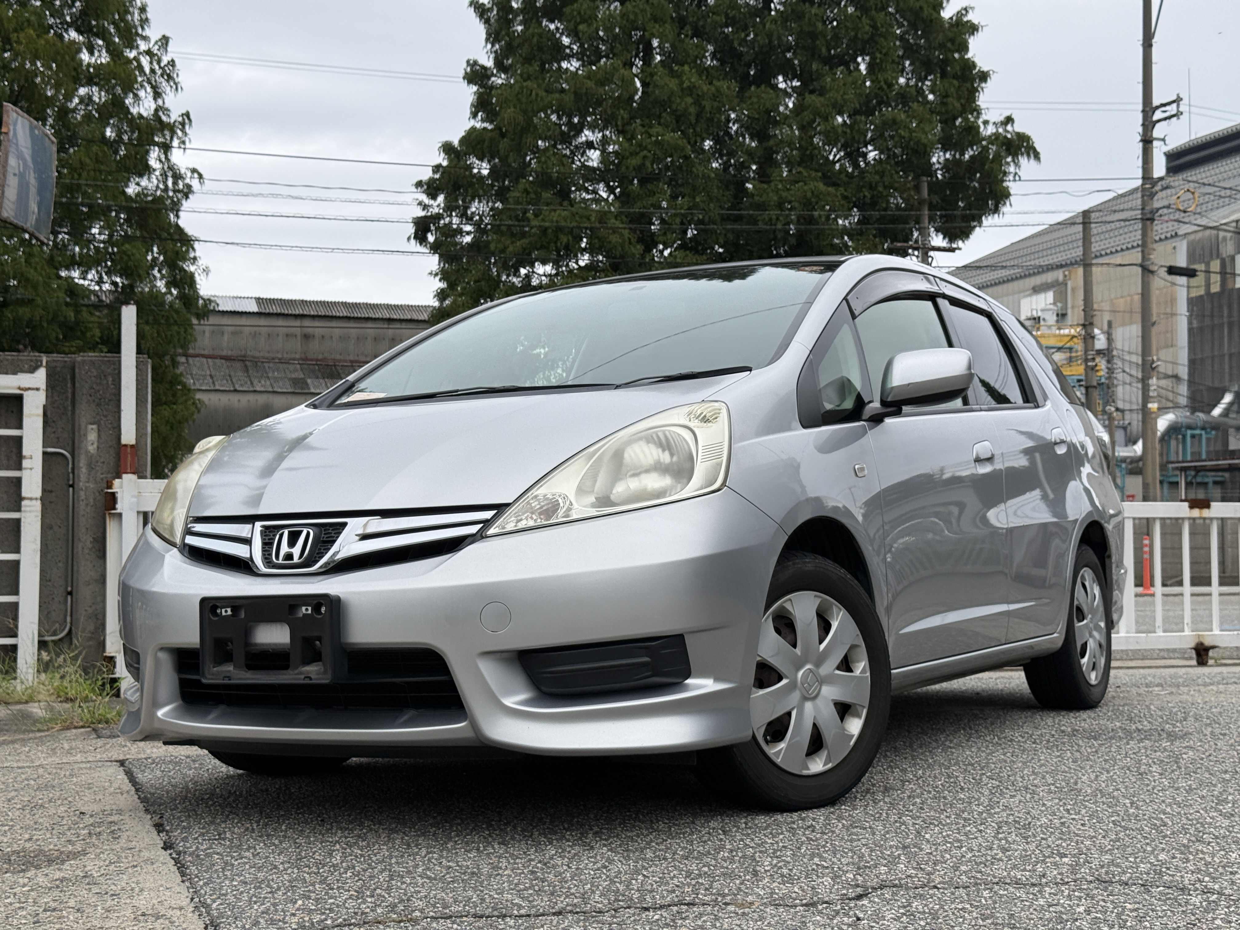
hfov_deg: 39.7
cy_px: 465
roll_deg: +0.1
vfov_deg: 30.3
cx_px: 620
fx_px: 1719
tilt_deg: +2.7
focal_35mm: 48
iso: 64
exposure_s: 1/962
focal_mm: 6.76
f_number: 1.78
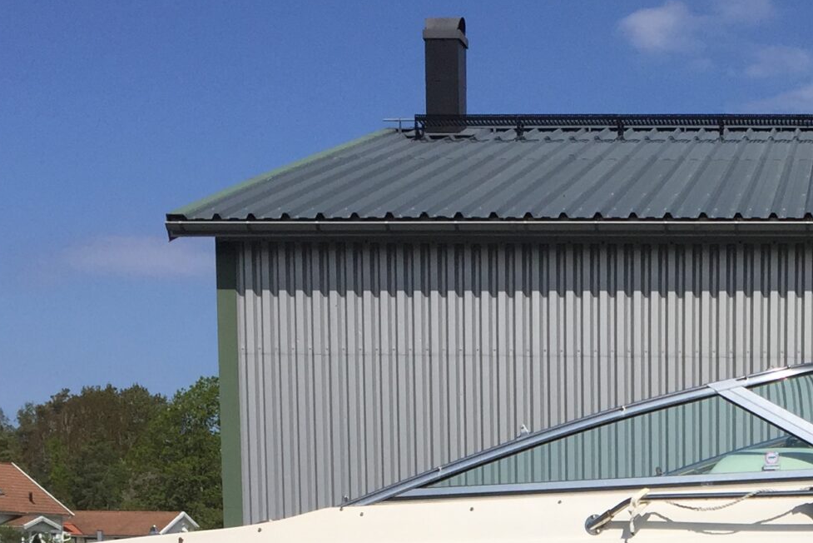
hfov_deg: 24.8
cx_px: 747
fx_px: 1785
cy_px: 751
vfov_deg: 16.2
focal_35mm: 79
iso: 32
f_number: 2.2
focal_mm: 4.15
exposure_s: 1/4950
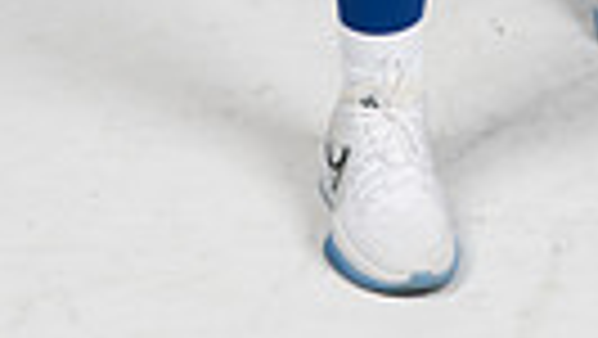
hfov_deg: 10.1
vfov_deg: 5.4
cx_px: 450
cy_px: -590
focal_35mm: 213
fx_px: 3379
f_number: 7.1
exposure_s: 1/500
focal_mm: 60
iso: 200
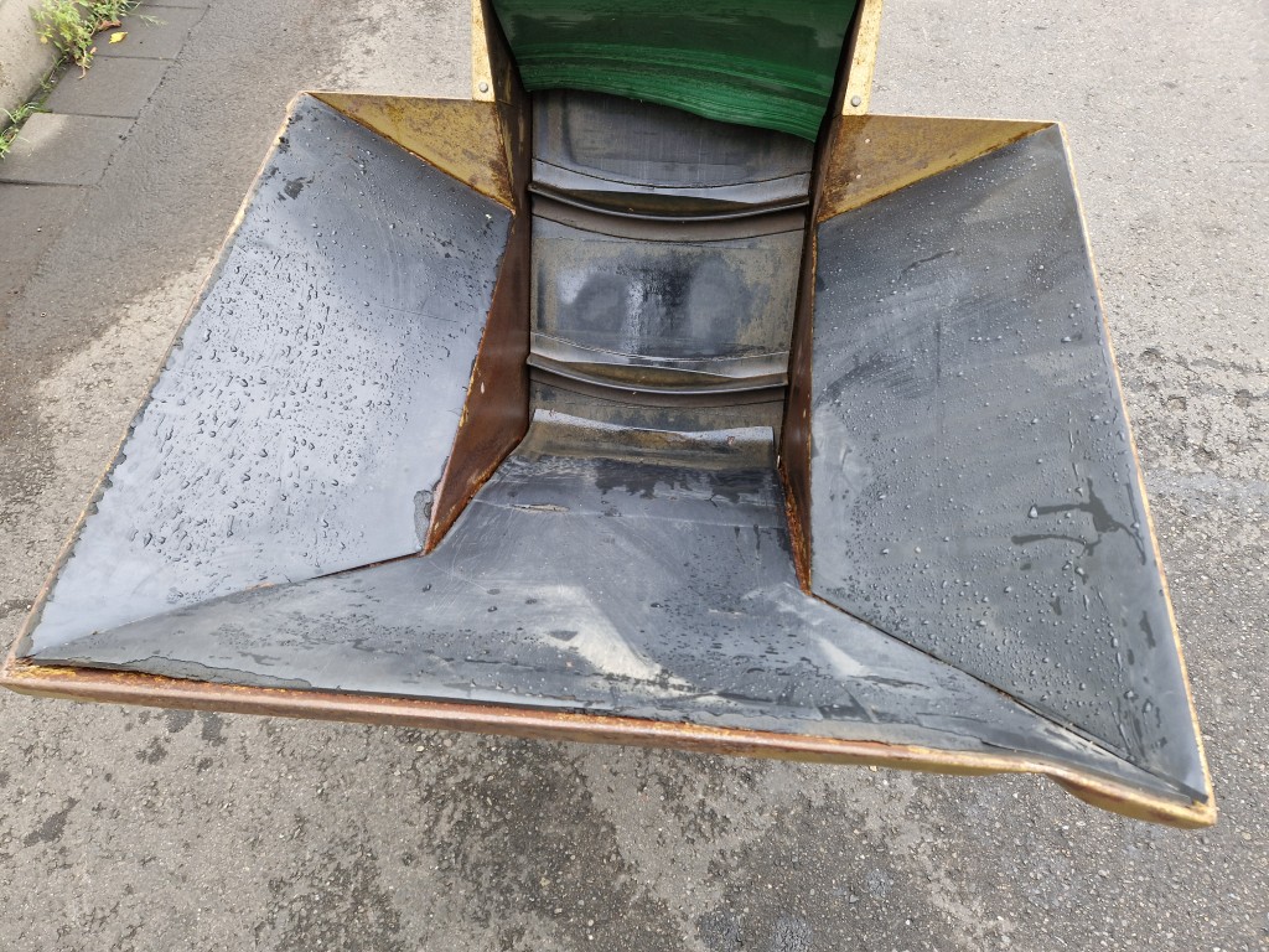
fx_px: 843
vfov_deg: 58.9
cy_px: 476
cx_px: 634
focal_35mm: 23
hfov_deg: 73.9
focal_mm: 5.4
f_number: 1.8
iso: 50
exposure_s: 1/180
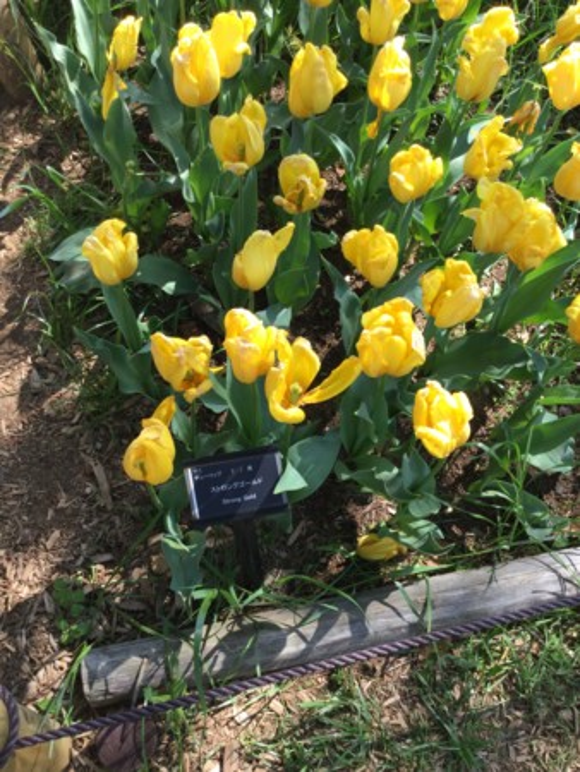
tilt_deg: -57.5
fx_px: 692
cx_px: 290
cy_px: 386
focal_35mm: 31
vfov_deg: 58.3
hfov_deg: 45.5
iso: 25
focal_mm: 3.3
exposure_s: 1/192
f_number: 2.4
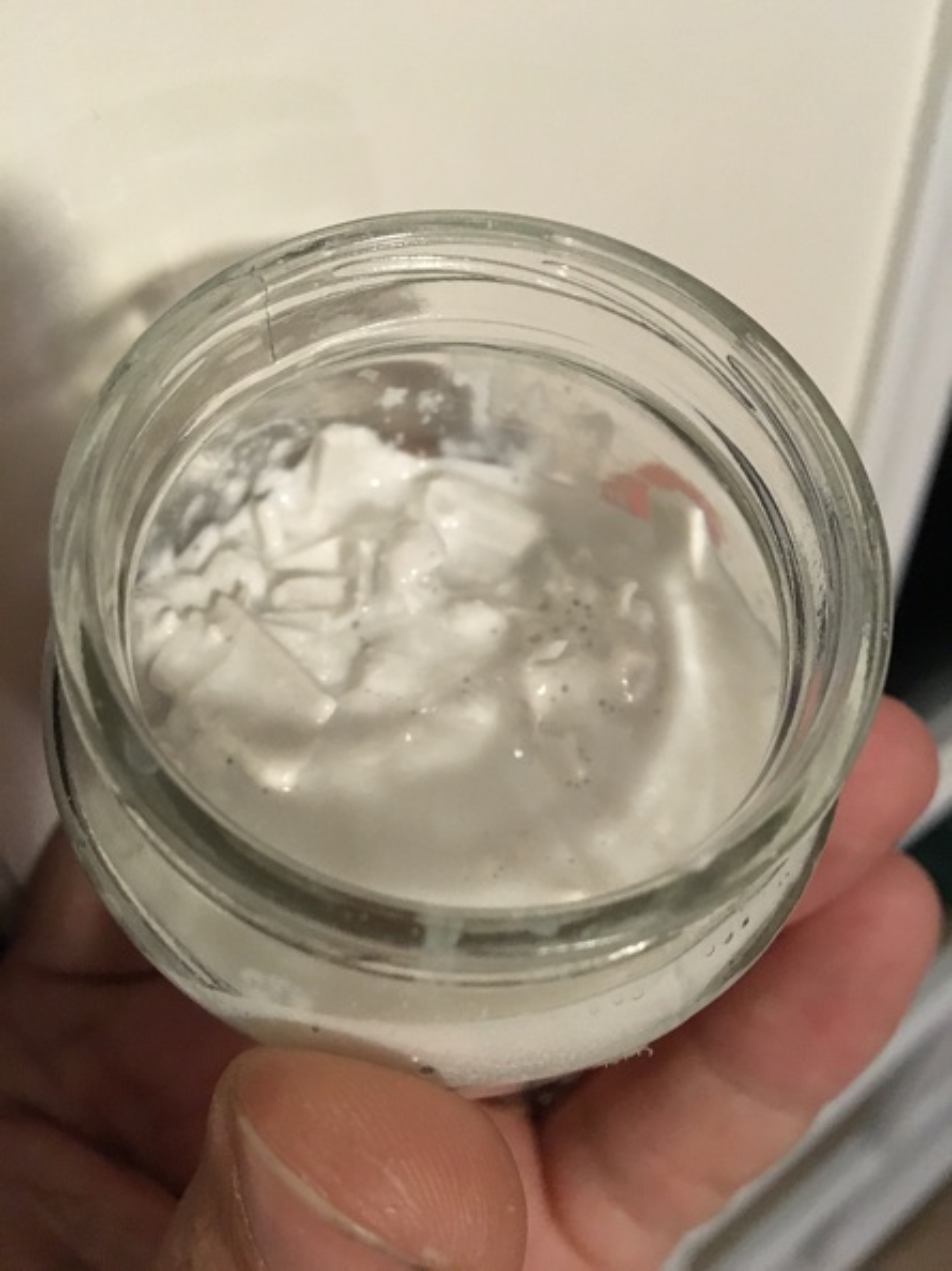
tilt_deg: -46.1
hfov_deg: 48.2
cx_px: 476
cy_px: 636
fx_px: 1064
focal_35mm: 29
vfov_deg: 61.7
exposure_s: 1/15
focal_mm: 4.15
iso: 320
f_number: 2.2
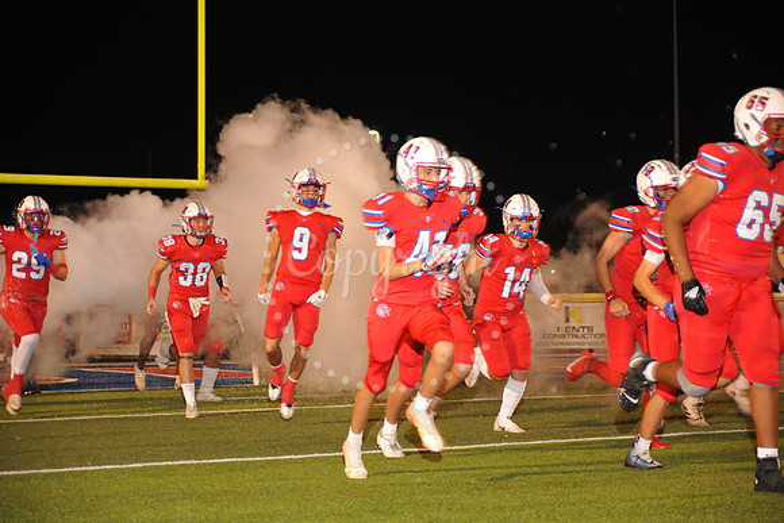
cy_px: 262
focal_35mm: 85
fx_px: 1851
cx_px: 392
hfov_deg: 23.9
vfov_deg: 16.1
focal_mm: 85
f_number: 4.5
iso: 1600
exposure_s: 1/125
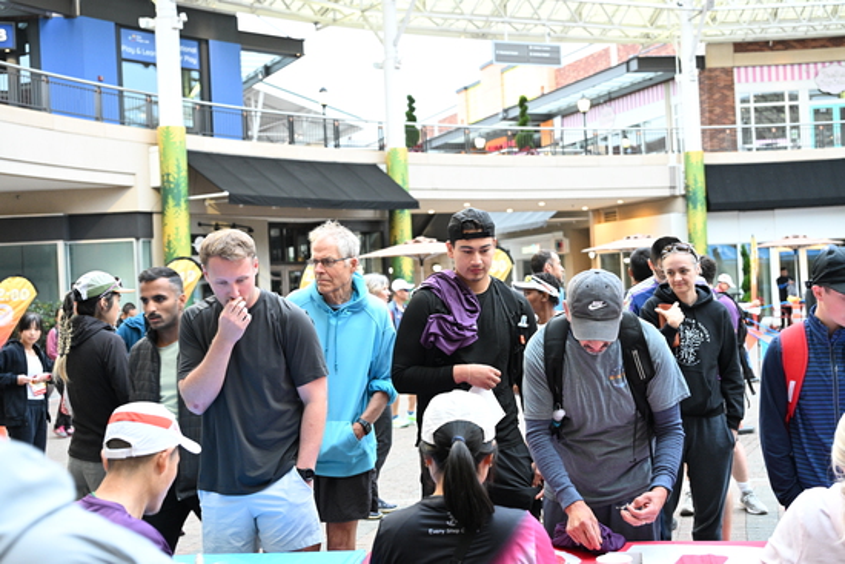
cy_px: 282
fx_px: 1033
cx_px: 422
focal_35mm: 44
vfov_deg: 30.5
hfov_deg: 44.5
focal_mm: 44
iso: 3200
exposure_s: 1/125
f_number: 4
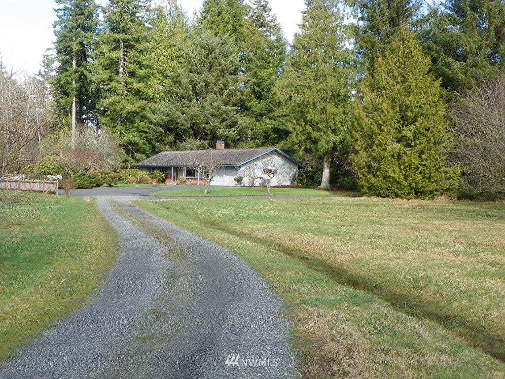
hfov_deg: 41.2
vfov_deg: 31.5
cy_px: 190
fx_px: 671
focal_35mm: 46
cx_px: 252
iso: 64
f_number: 4
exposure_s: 1/200
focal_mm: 8.2
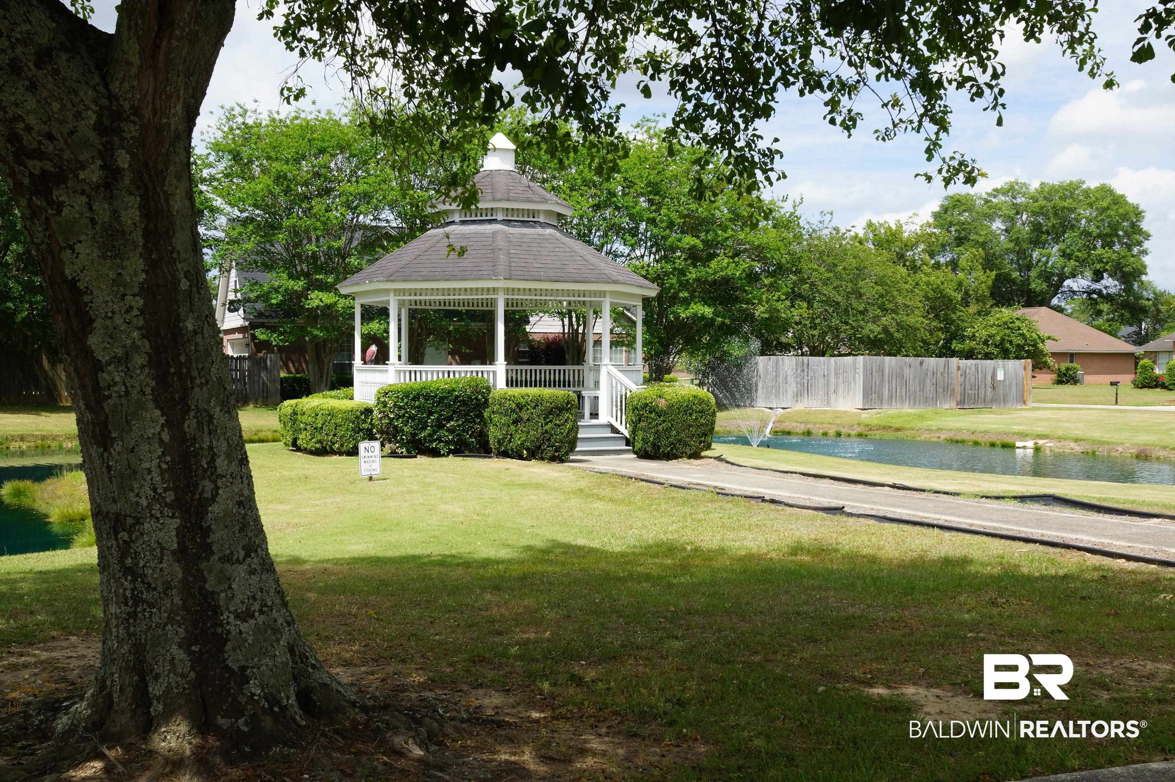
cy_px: 391
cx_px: 588
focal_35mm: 42
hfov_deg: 46.4
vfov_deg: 31.8
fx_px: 1370
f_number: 11
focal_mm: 28
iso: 400
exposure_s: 1/400
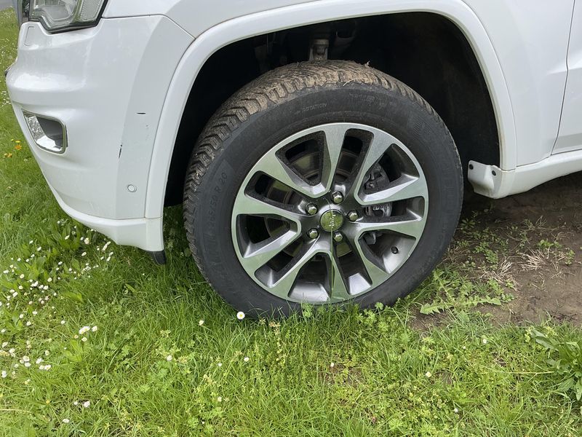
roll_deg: +2.4
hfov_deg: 63.4
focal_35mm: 28
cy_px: 218
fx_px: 471
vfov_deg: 49.7
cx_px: 291
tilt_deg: -29.5
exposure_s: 1/280
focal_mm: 3
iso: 25
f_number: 1.8
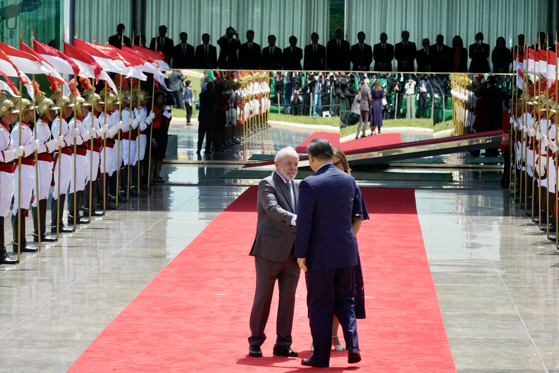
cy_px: 186
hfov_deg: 10.4
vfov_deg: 6.9
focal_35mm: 198
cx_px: 280
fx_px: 3074
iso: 1250
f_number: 10
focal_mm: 132
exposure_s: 1/1250
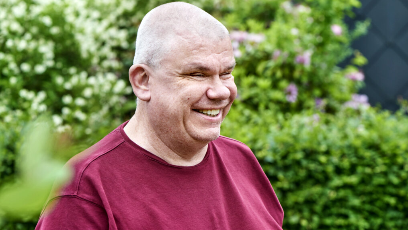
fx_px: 1201
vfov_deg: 10.9
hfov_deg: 19.3
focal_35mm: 111
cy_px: 108
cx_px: 205
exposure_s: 1/160
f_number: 6.3
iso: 320
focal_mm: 105
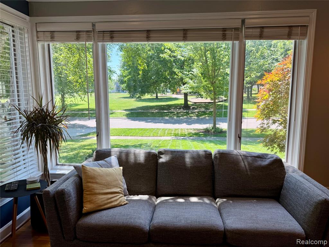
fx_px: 228
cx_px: 164
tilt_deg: -9.0
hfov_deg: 71.6
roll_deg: +0.0
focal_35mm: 24
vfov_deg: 56.8
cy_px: 124
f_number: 1.78
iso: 80
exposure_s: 1/451
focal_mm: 6.76
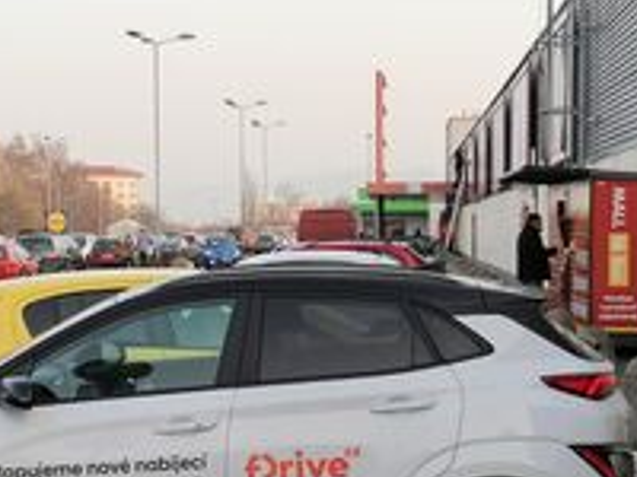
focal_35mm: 78
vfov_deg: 18.9
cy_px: 293
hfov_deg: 25.0
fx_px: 1435
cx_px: 280
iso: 50
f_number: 1.8
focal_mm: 5.3
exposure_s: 1/338
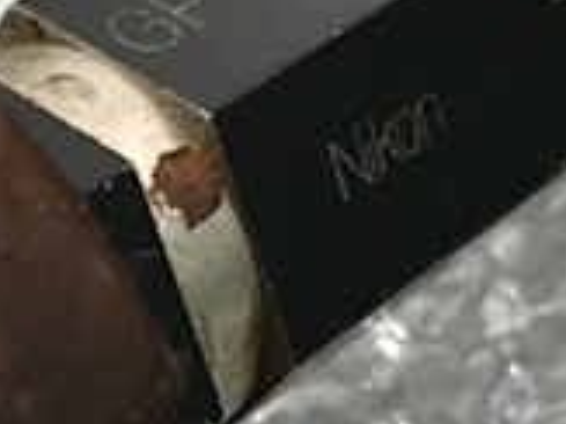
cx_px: 94
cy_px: 483
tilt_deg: -48.9
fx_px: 1797
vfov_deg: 13.2
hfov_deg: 17.7
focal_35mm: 110
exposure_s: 1/15
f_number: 1.8
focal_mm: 3.99
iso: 80
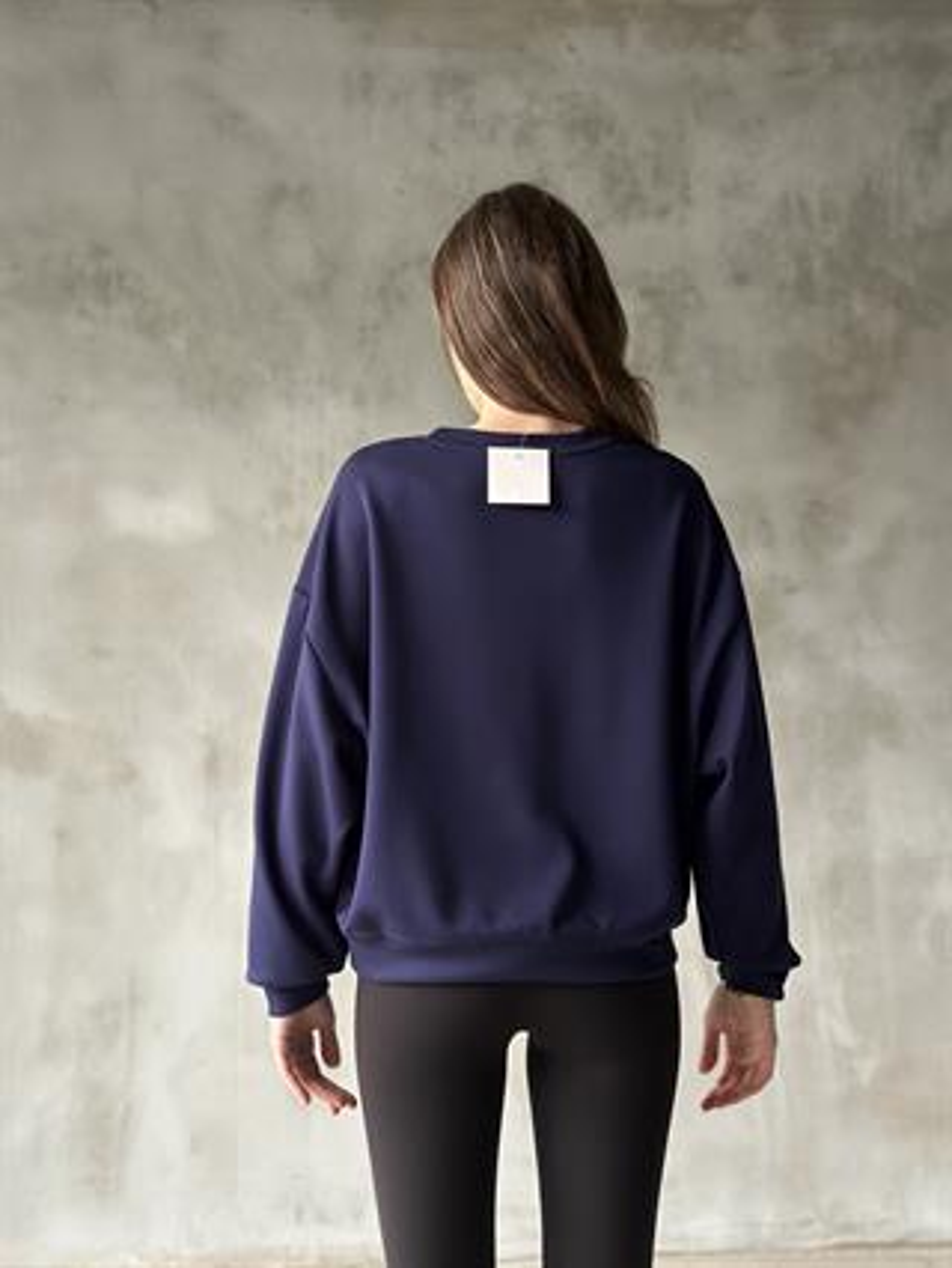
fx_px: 1758
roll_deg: -0.3
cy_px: 634
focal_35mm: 48
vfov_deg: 39.6
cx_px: 476
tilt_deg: +3.3
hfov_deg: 30.3
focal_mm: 6.86
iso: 400
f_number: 1.78
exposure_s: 1/56
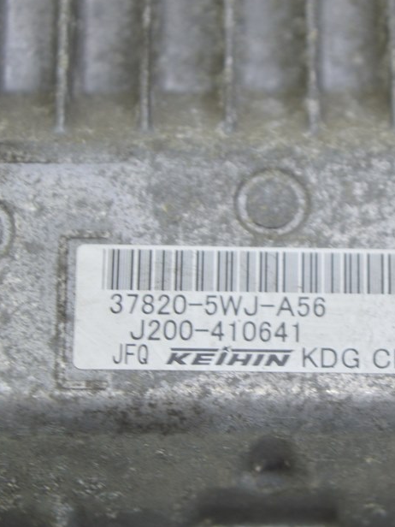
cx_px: 236
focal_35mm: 132
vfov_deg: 15.0
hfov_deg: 11.2
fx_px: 2005
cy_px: 281
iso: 400
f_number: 5.6
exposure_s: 1/20
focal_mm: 55
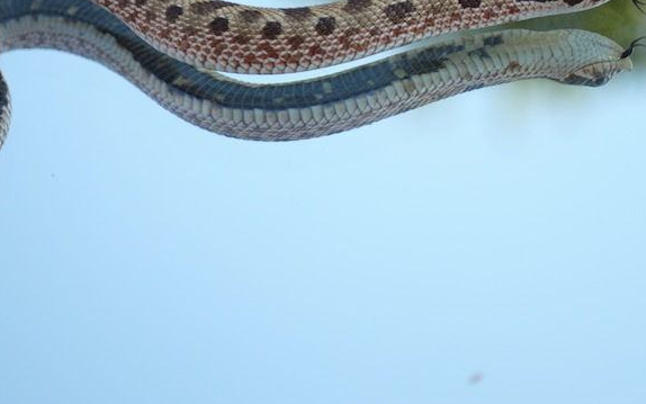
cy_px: 100
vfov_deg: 10.6
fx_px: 2164
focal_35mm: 123
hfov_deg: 17.0
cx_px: 267
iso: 200
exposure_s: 1/320
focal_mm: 45
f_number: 5.3
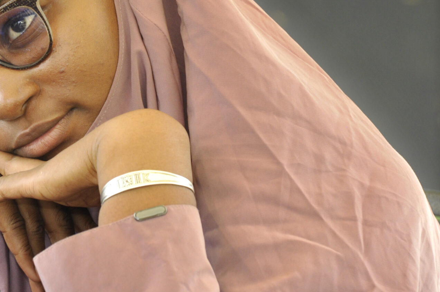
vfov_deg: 2.8
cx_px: 89
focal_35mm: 497
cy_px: 55
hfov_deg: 4.2
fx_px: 6067
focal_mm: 165
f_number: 7.1
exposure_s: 1/160
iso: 500
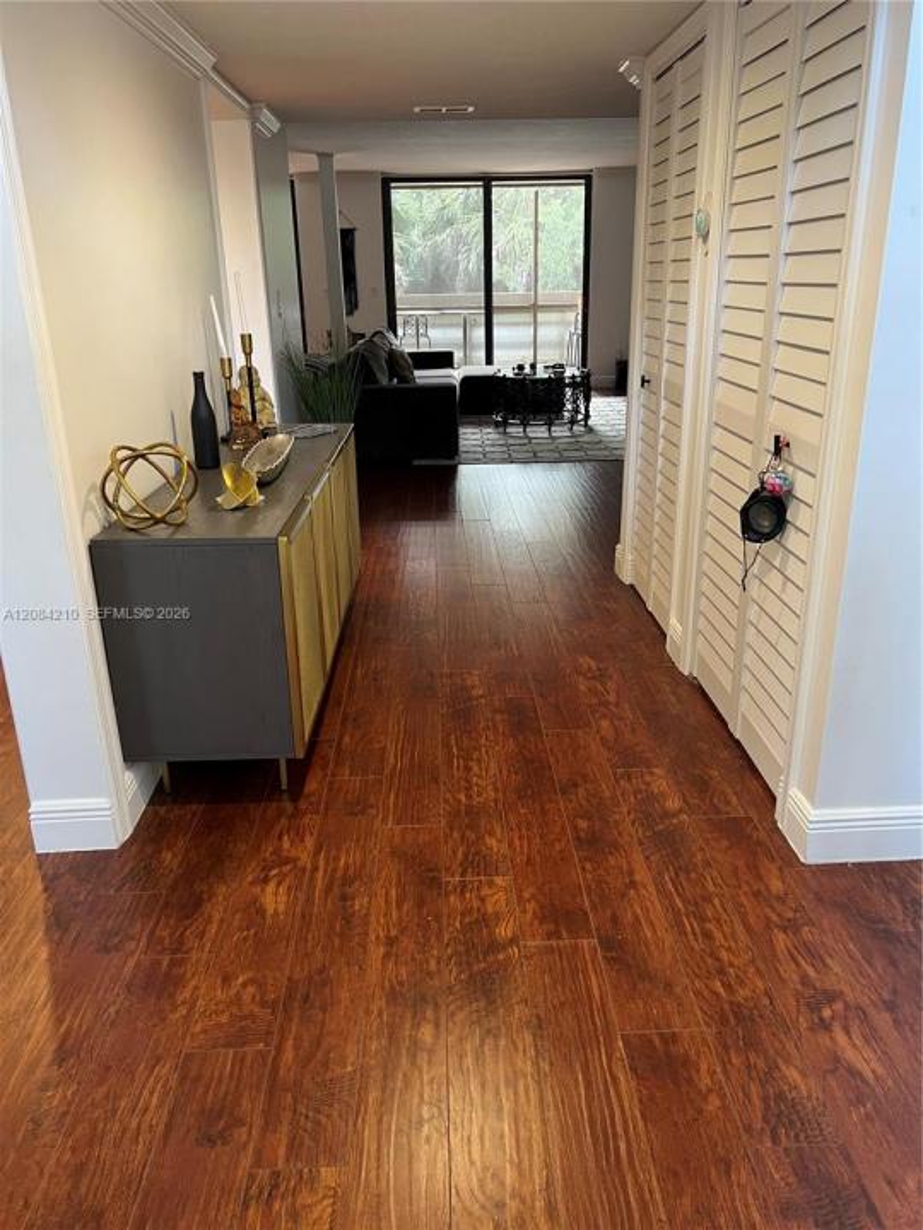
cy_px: 615
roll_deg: +1.5
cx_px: 462
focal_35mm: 26
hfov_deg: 53.1
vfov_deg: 67.3
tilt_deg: -17.9
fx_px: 924
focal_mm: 5.7
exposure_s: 1/60
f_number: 1.5
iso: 160
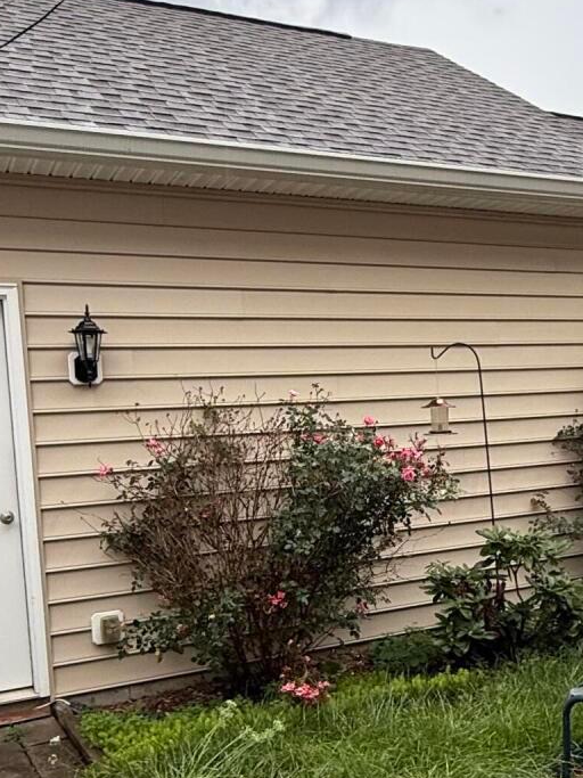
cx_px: 371
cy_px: 490
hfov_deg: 34.9
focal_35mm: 41
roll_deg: +0.6
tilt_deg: -2.6
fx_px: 921
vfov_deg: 45.4
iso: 100
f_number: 2.2
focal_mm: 2.22
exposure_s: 1/99
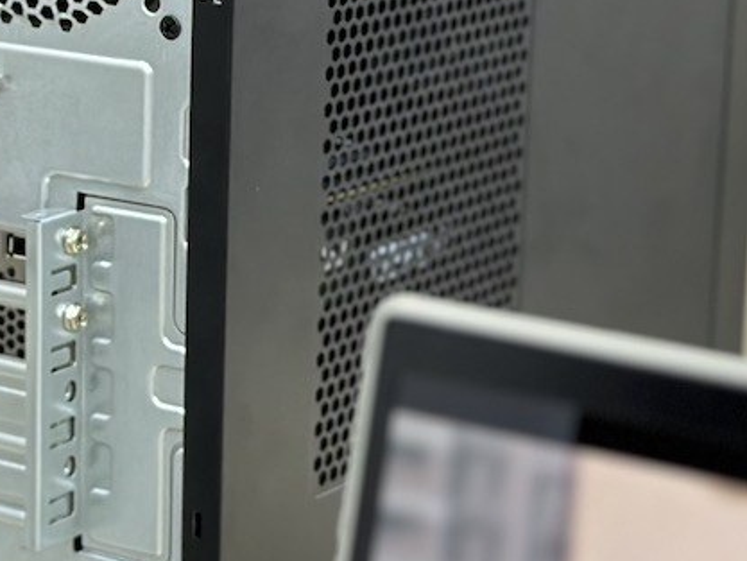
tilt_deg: -13.4
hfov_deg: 14.2
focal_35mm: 138
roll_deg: -1.1
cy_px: 181
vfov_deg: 10.7
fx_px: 2979
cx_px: 73
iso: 125
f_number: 1.78
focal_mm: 6.86
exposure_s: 1/120
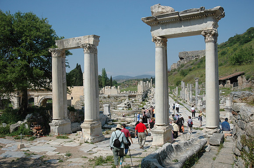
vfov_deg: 36.8
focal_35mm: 36
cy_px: 84
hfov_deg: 53.2
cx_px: 127
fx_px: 254
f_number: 4.5
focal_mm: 24
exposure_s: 1/1600
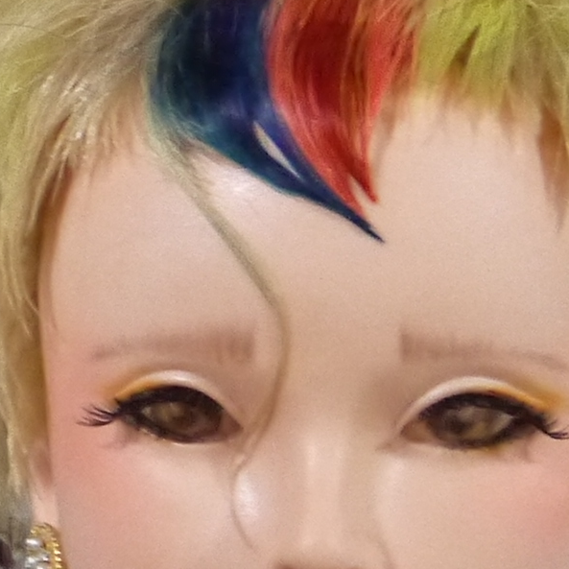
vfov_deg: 10.5
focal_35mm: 167
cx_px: -734
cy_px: 181
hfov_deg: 9.5
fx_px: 3106
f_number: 3.5
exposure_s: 1/40
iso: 1600
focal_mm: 14
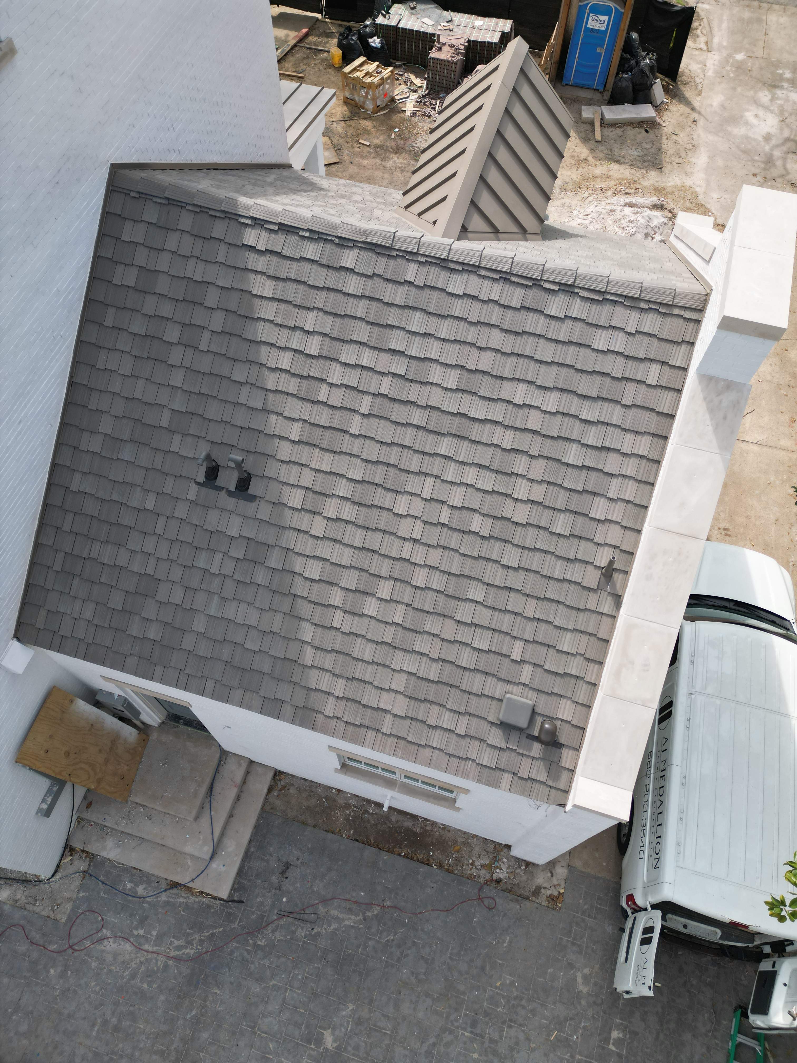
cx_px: 398
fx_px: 737
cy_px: 532
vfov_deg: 71.6
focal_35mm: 24
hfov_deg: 56.8
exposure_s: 1/2000
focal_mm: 6.72
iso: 130
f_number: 1.7
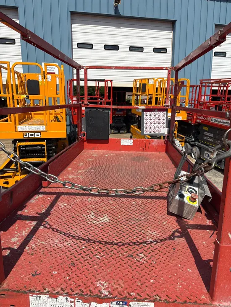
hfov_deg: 53.1
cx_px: 116
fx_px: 231
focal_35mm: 26
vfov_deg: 67.3
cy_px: 154
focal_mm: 5.96
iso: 50
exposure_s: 1/6329
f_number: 1.6
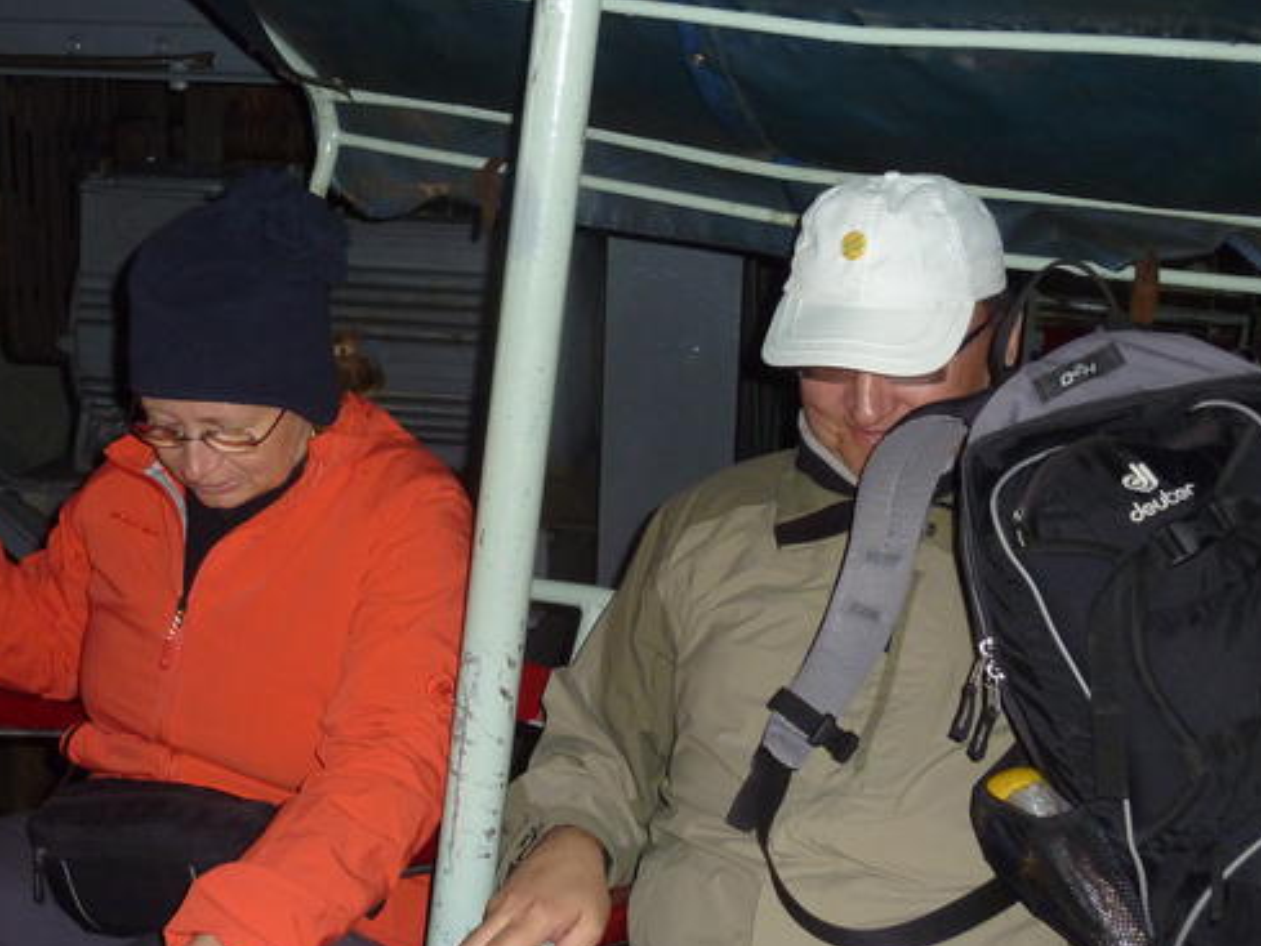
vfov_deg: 26.6
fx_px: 2004
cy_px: 425
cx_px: 513
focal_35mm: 55
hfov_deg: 34.8
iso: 250
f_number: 3.7
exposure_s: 1/125
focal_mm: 6.9
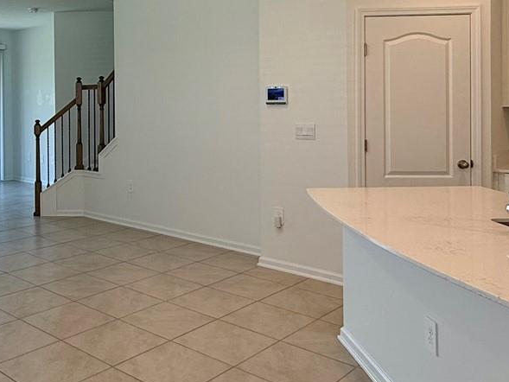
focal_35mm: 38
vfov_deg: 37.0
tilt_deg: +0.0
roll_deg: +0.4
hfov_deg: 47.3
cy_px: 104
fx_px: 559
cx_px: 133
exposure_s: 1/120
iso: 80
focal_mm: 2.22
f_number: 2.2
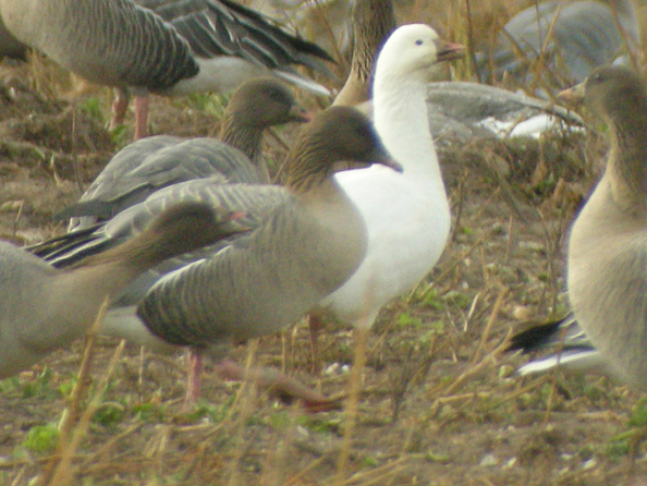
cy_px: 183
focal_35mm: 130
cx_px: 345
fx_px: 2431
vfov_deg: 11.4
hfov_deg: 15.2
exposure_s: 1/126
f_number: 6.5
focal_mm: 21.5
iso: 200
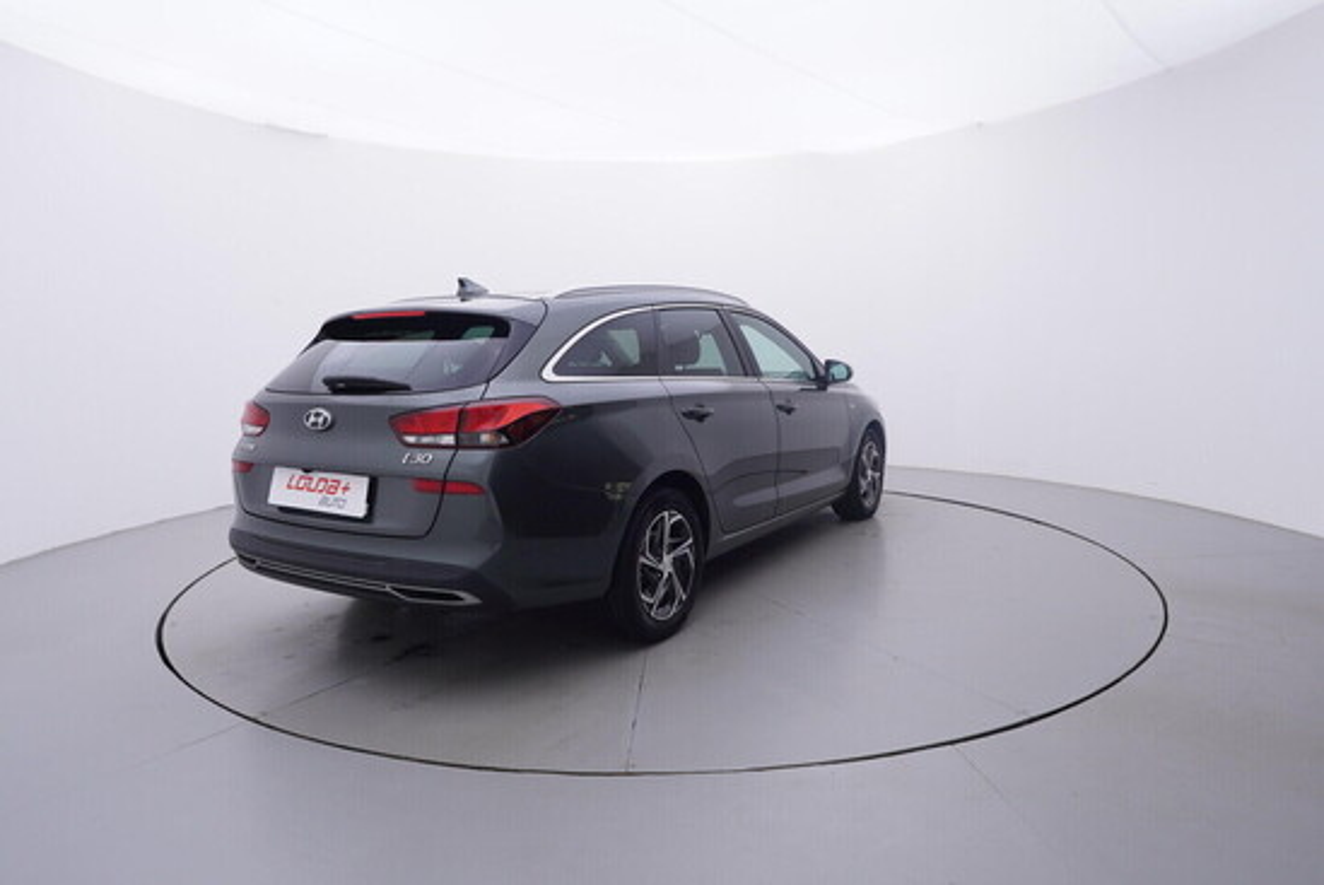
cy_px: 442
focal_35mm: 22
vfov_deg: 56.2
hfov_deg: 77.3
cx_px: 662
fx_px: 828
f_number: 5
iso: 200
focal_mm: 15
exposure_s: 1/80
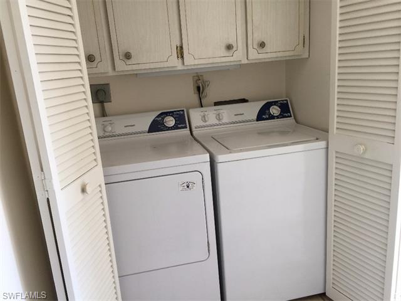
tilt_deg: -13.0
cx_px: 200
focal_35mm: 29
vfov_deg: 48.2
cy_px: 150
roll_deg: +4.8
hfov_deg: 61.7
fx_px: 336
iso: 32
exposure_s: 1/30
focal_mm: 4.15
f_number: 2.2
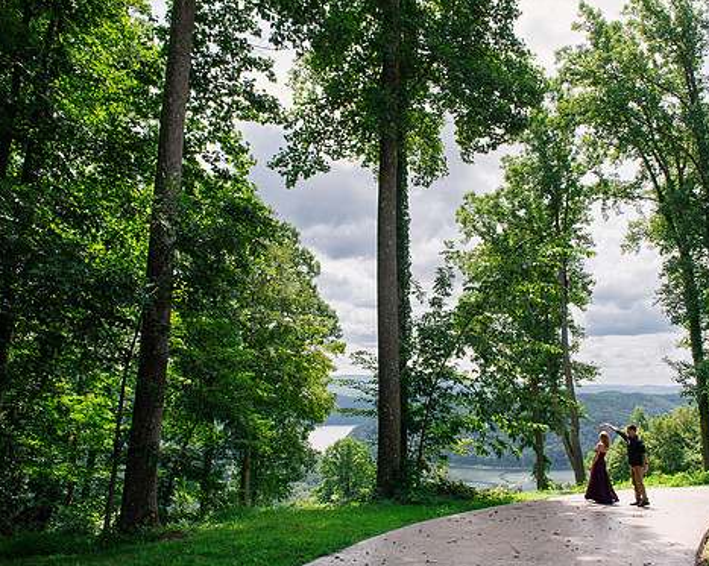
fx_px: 587
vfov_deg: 51.5
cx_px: 404
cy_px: 289
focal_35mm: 28
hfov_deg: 62.0
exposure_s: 1/800
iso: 500
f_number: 8
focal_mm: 24
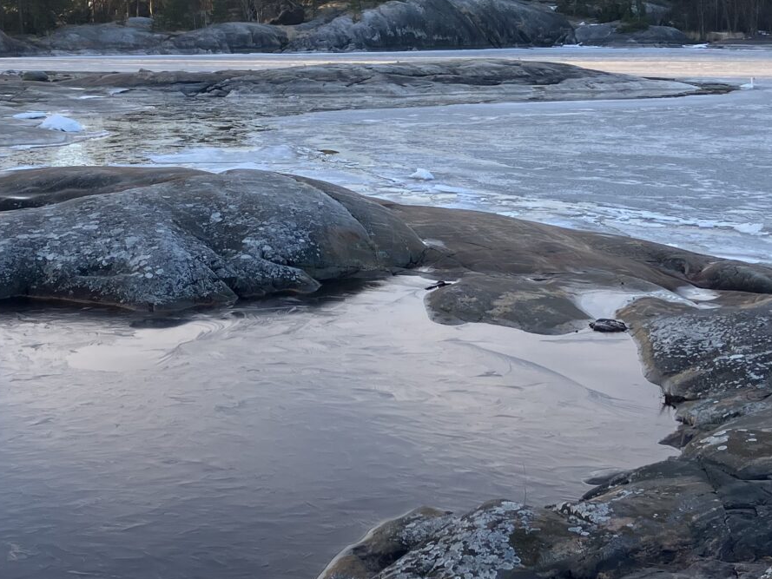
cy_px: 193
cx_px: 289
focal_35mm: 63
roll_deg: -0.7
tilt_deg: -5.5
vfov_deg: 23.2
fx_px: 1405
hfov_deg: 30.6
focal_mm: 3.99
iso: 32
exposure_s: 1/392
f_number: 1.8
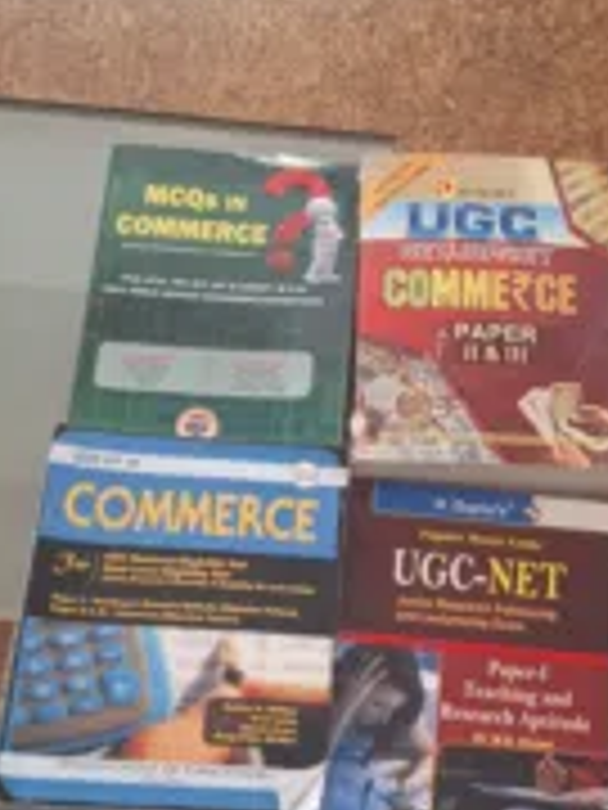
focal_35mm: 51
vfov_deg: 36.7
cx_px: 401
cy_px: 598
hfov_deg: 28.4
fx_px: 1194
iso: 320
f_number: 1.8
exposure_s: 1/25
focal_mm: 5.54
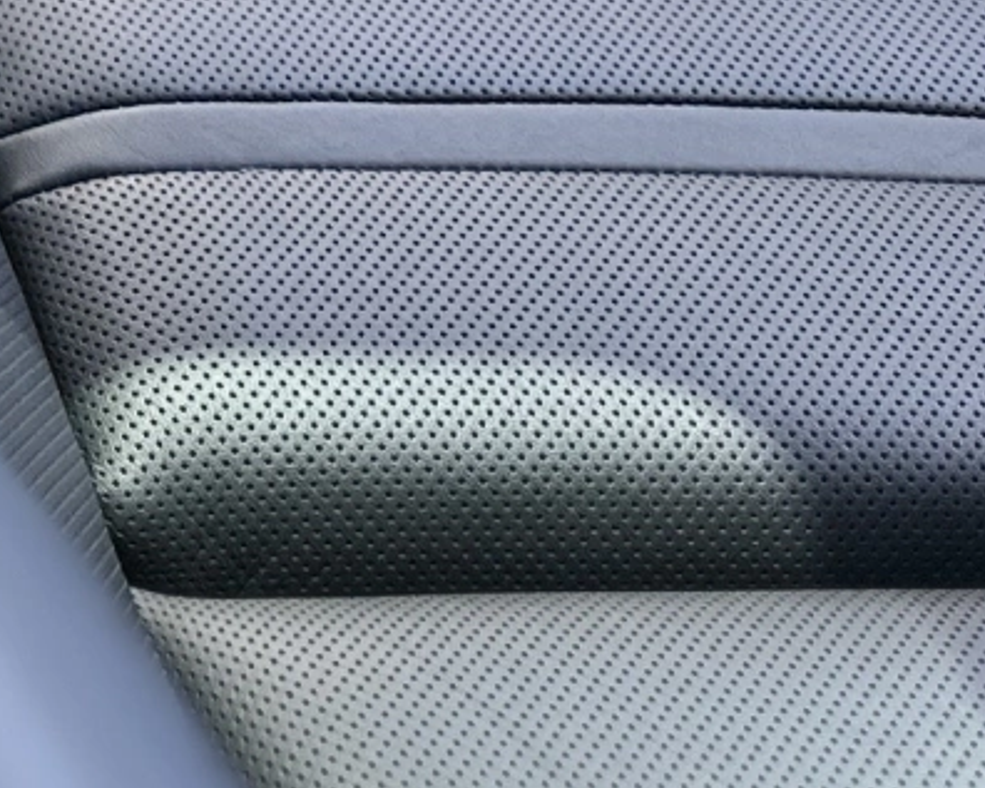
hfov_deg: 11.6
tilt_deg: -10.1
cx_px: -1231
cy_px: -1071
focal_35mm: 142
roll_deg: -2.0
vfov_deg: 9.7
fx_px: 4141
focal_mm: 6.86
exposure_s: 1/395
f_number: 1.78
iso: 80
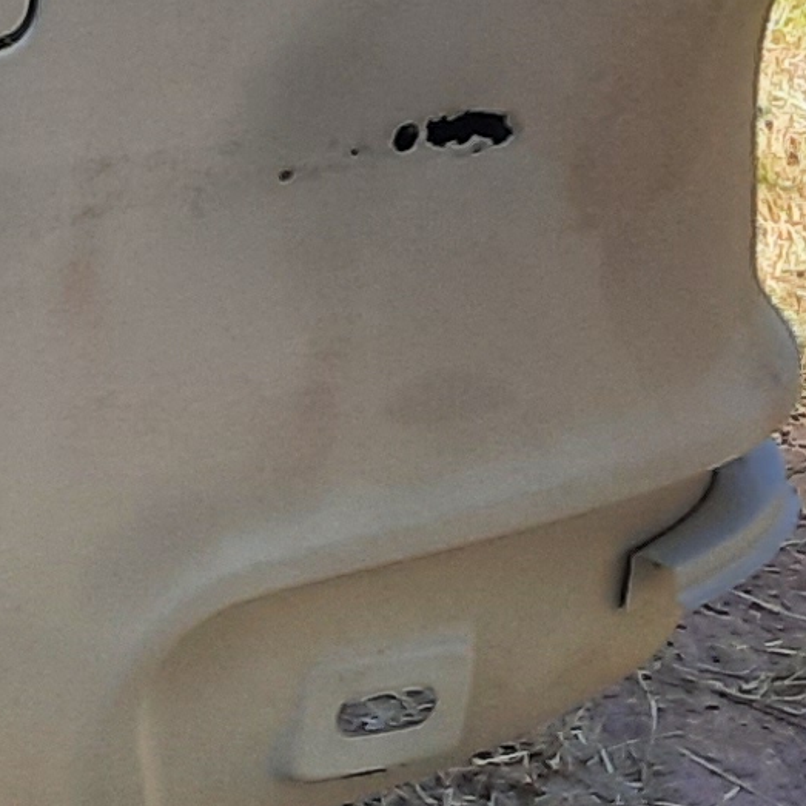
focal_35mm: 169
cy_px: -39
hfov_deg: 9.2
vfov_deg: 10.2
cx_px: -1164
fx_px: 4452
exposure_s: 1/192
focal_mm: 4.6
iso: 32
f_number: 2
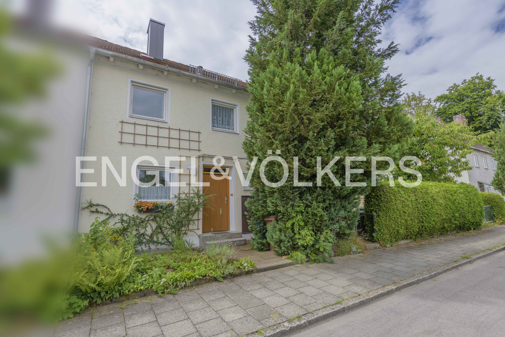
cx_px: 252
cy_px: 168
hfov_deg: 93.3
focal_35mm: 17
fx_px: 238
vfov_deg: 70.4
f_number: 6.3
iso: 100
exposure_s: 1/3200
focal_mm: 17
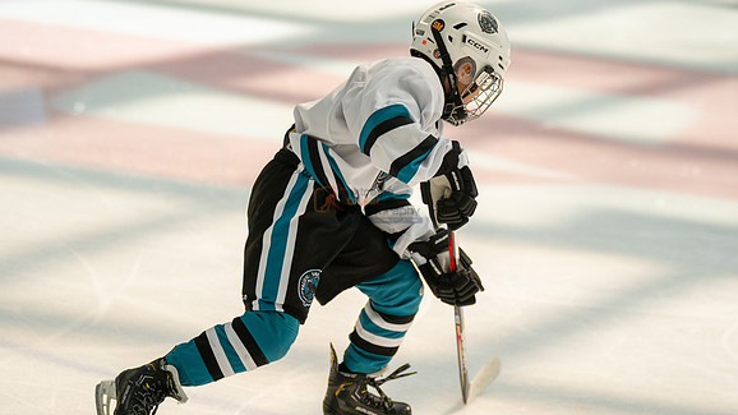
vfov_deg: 6.2
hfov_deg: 11.0
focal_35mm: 195
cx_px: 369
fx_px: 3816
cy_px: 159
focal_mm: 157
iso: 1600
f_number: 3.2
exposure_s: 1/5000
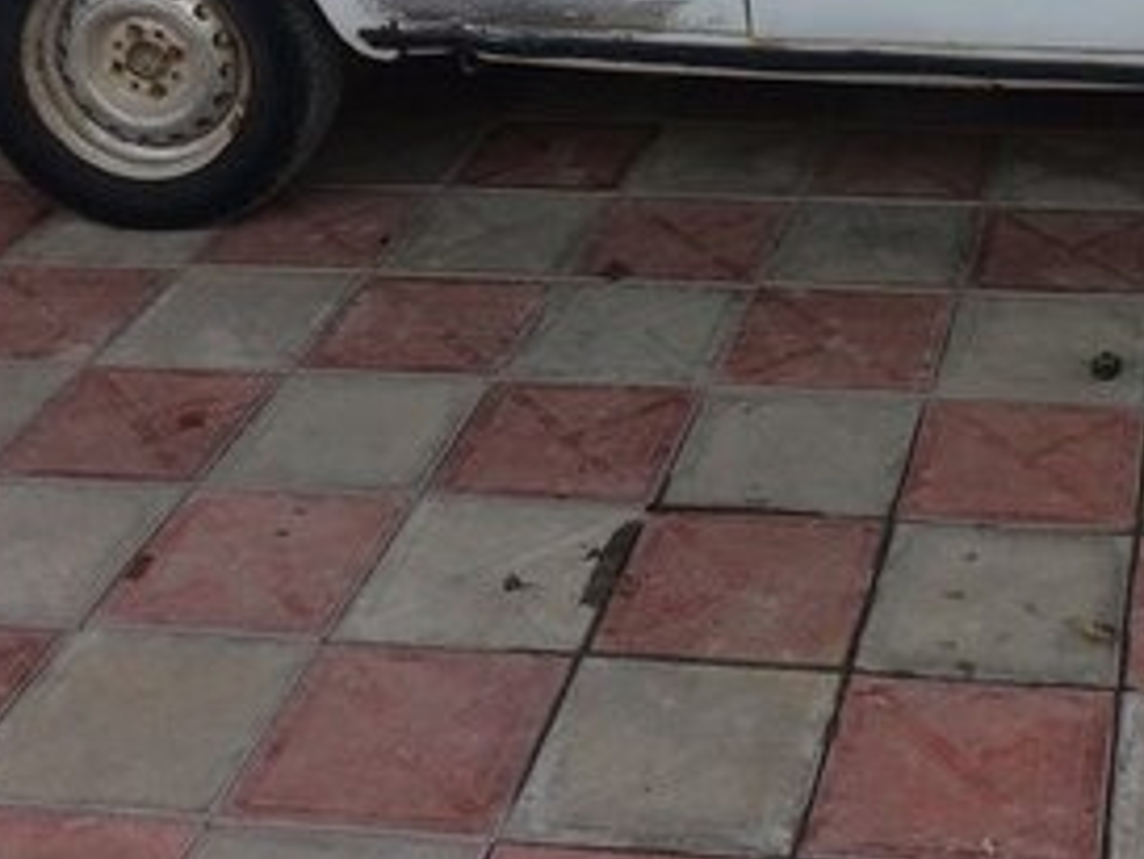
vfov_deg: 19.8
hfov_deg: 27.2
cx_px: 922
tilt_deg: -13.8
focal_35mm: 70
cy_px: -170
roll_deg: +3.9
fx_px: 2314
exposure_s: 1/100
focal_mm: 4.15
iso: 40
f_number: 2.2
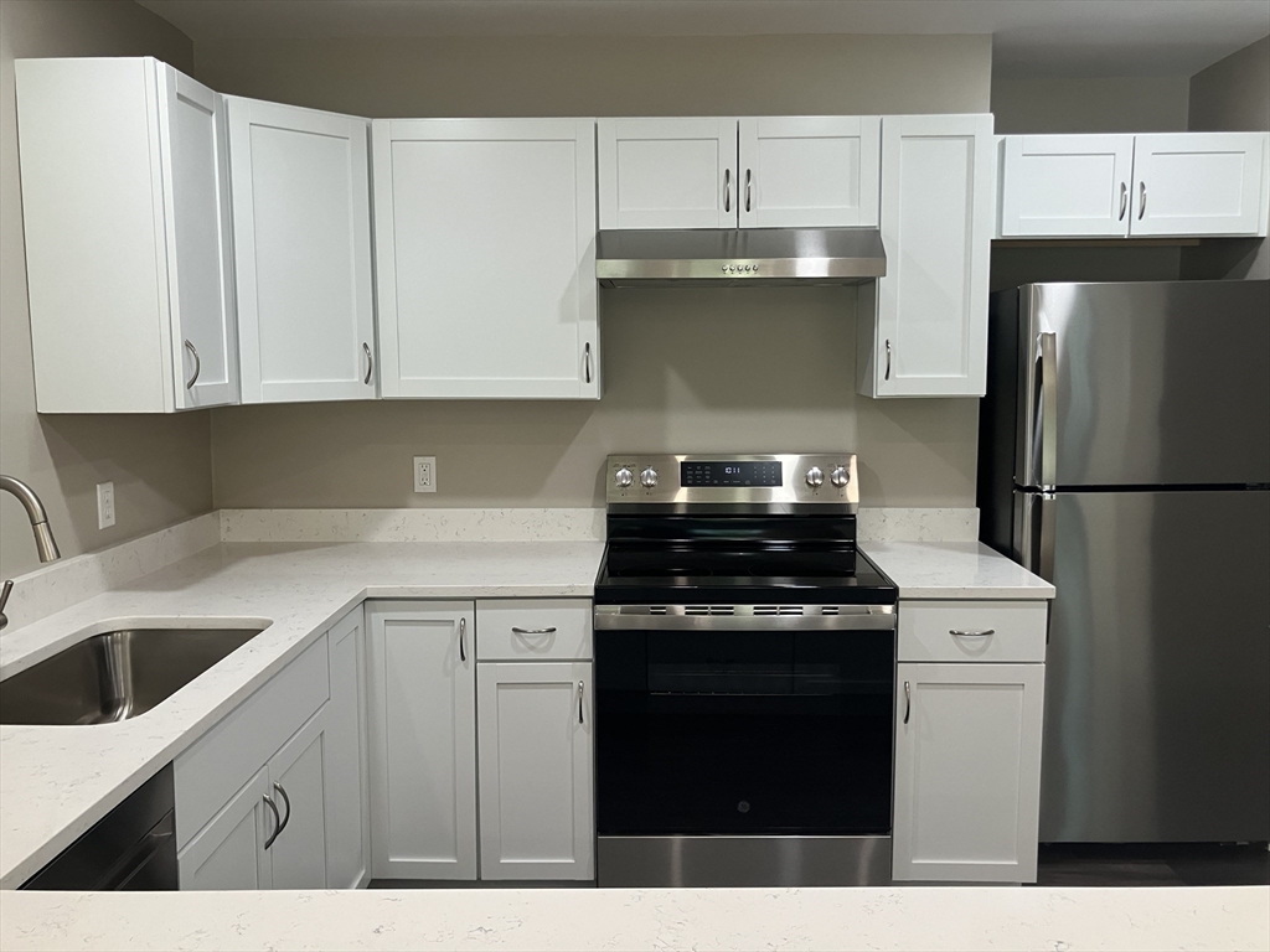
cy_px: 476
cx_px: 635
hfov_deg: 63.4
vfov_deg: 49.7
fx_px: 1027
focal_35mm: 28
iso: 80
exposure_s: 1/60
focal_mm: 3.99
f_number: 1.8
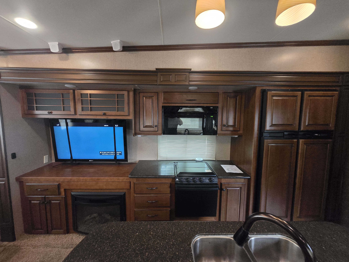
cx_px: 174
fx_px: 131
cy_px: 131
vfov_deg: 89.9
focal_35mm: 13
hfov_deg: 106.2
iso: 1250
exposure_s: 1/50
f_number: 2.2
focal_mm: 1.7
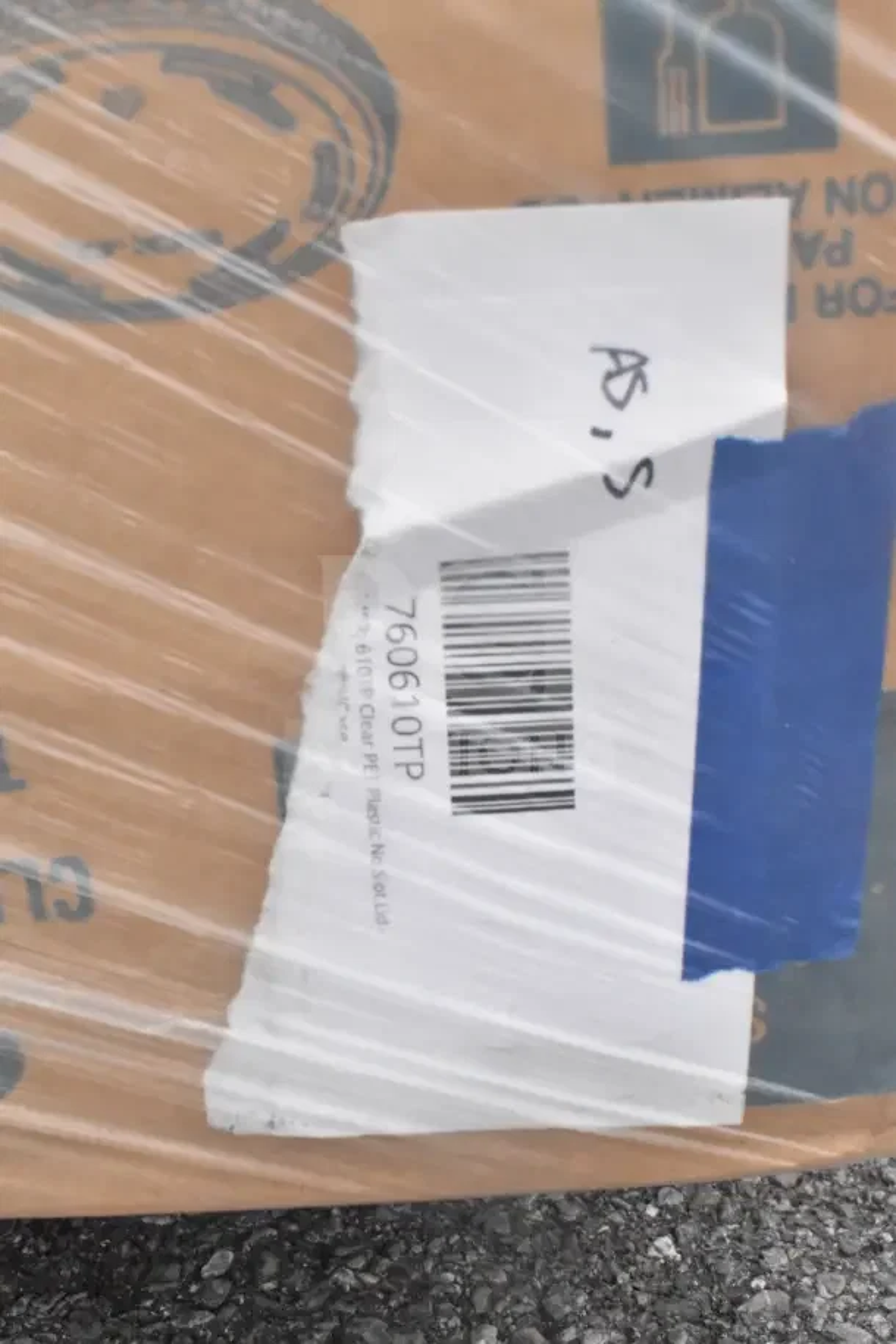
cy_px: 672
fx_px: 1400
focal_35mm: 38
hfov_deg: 35.5
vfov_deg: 51.3
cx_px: 448
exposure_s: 1/1000
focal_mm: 25
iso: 6400
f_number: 16
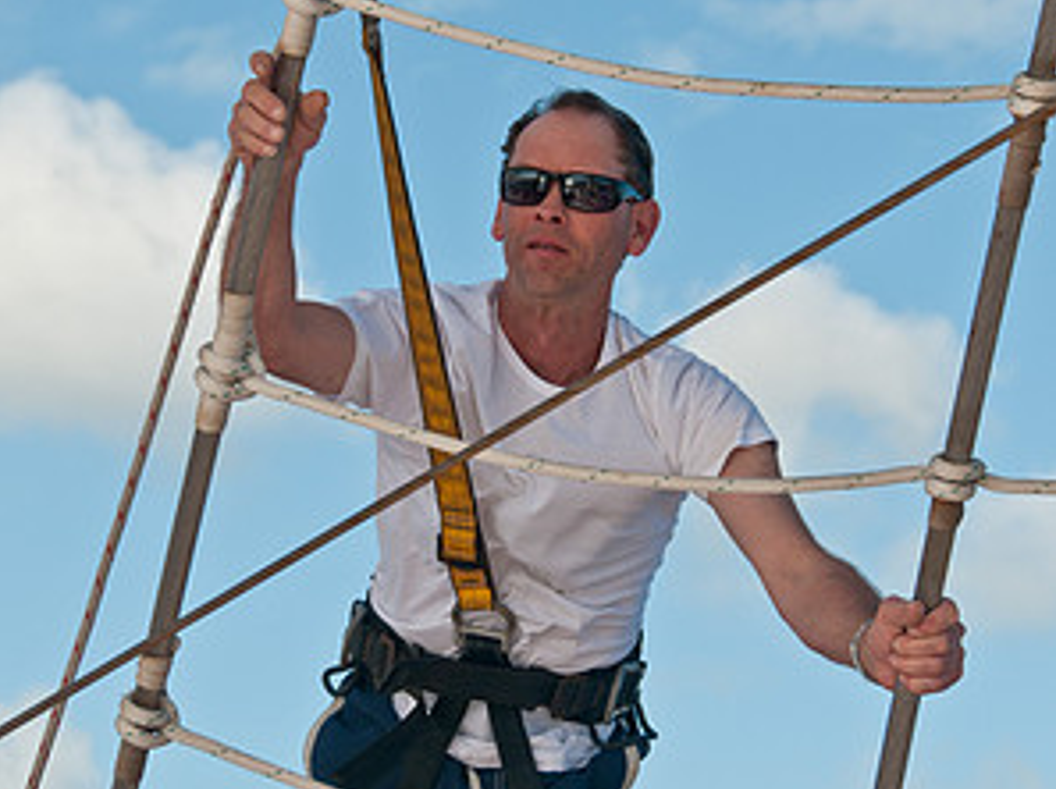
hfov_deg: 12.9
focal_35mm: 153
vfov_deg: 9.7
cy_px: 281
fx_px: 4662
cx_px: 528
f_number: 6.3
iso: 200
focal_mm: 70
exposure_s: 1/1000
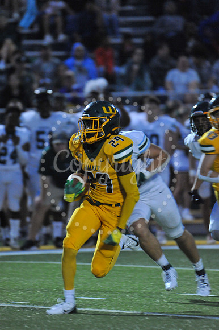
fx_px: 5024
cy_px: 165
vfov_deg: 3.8
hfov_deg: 2.5
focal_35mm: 550
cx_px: 110
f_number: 6.3
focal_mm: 550
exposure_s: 1/200
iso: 6400
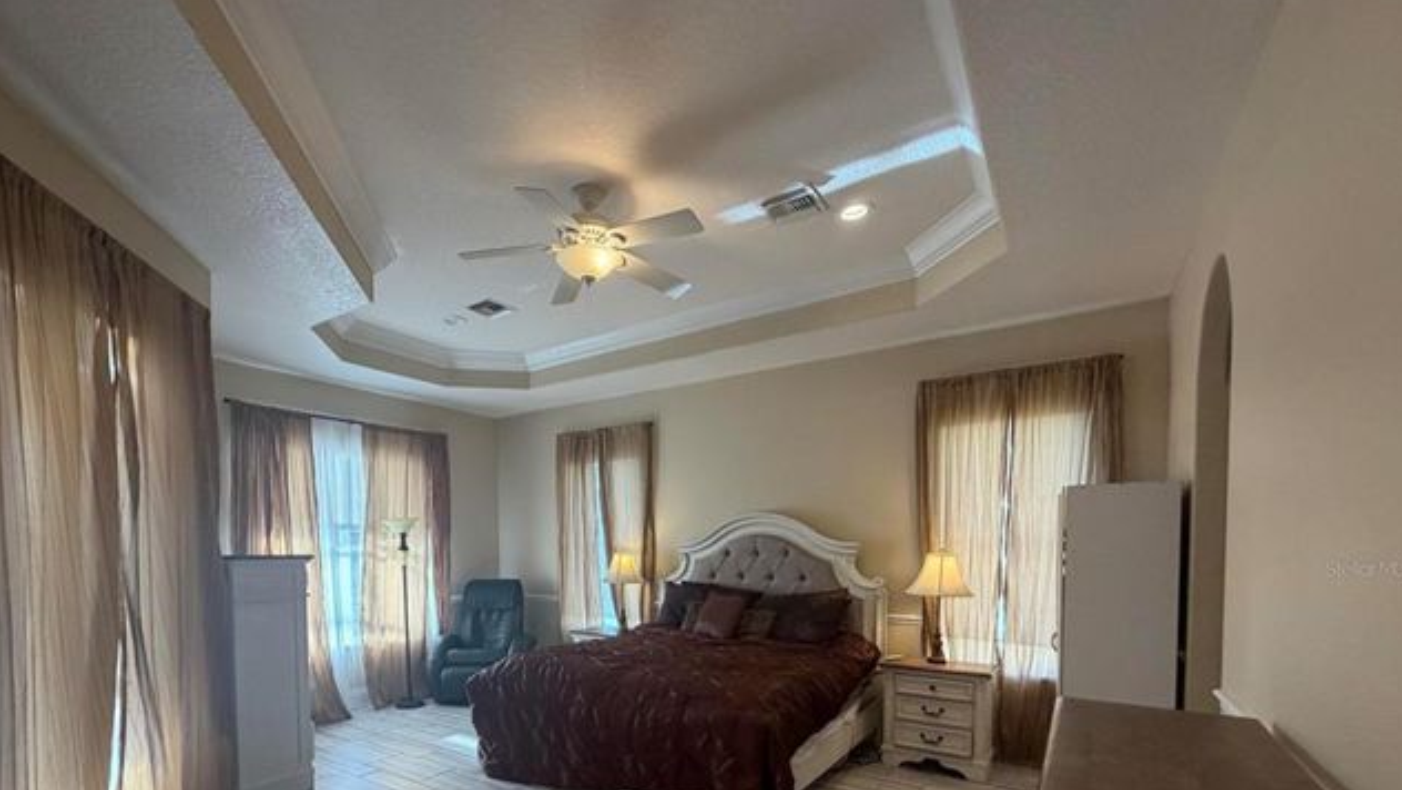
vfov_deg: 61.3
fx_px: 632
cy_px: 568
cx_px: 636
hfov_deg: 95.6
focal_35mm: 17
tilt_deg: -1.0
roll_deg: +0.5
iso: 250
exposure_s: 1/117
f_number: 2.2
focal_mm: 2.22
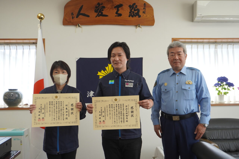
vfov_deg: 38.4
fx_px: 229
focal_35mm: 34
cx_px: 120
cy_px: 80
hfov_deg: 55.1
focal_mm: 23
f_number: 4
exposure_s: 1/160
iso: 400
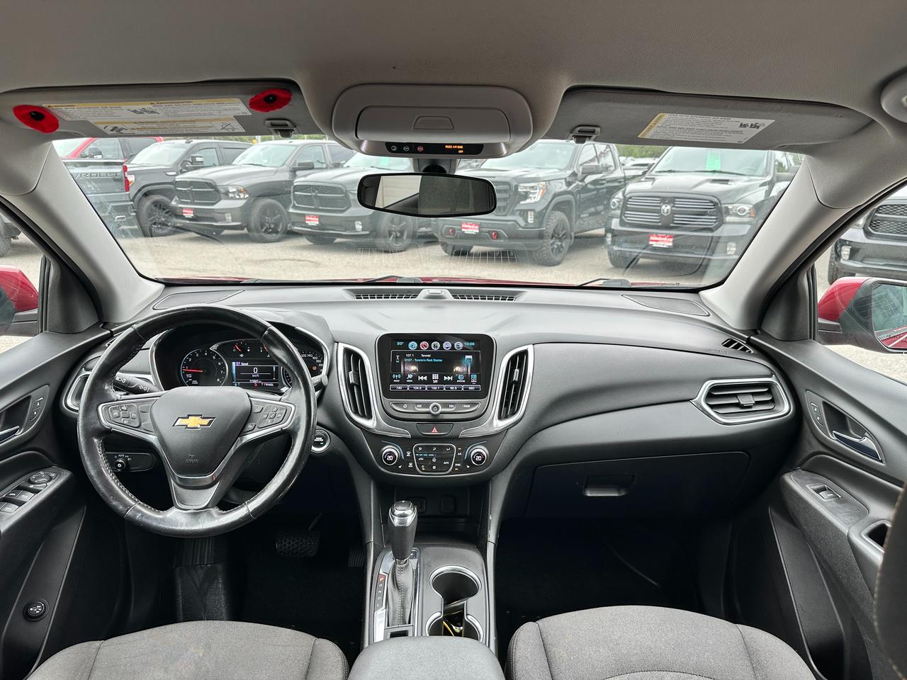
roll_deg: -1.5
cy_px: 340
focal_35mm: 24
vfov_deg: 56.8
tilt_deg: -16.4
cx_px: 454
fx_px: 629
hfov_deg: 71.6
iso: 64
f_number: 1.78
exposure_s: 1/121
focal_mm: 6.86
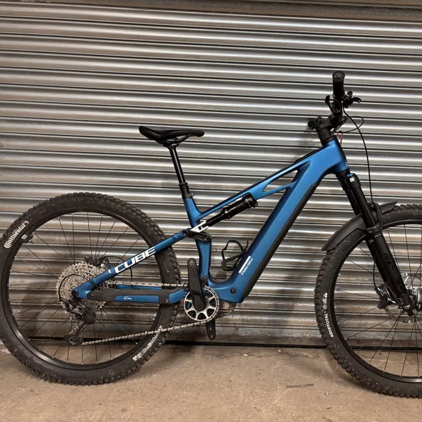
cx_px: 255
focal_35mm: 31
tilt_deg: -4.5
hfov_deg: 52.1
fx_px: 428
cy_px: 209
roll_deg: -2.2
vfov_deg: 52.5
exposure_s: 1/50
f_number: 1.6
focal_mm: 5.96
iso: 400
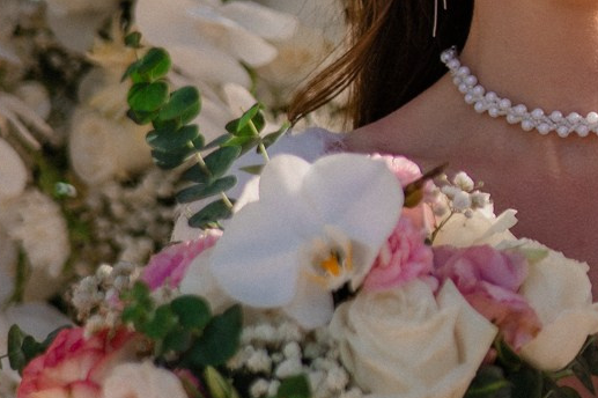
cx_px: 1072
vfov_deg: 6.0
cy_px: 16
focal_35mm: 227
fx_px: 3768
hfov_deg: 8.7
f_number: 2.2
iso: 320
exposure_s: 1/3200
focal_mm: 50
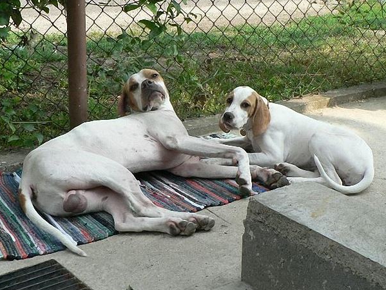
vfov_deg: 23.3
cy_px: 140
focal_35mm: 63
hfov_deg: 30.7
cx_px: 205
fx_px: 703
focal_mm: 9.9
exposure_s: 1/500
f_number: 4.5
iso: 200
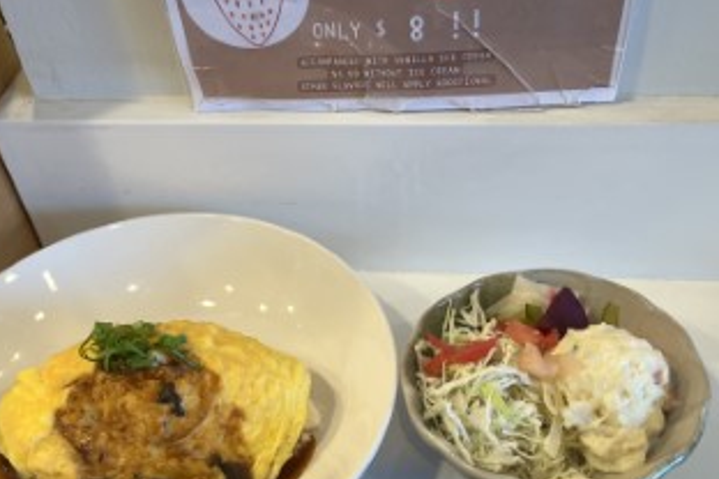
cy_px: 382
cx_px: 336
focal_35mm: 39
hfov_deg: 49.5
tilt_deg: -50.6
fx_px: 779
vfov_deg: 33.2
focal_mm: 5.1
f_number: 1.6
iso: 64
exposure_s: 1/120
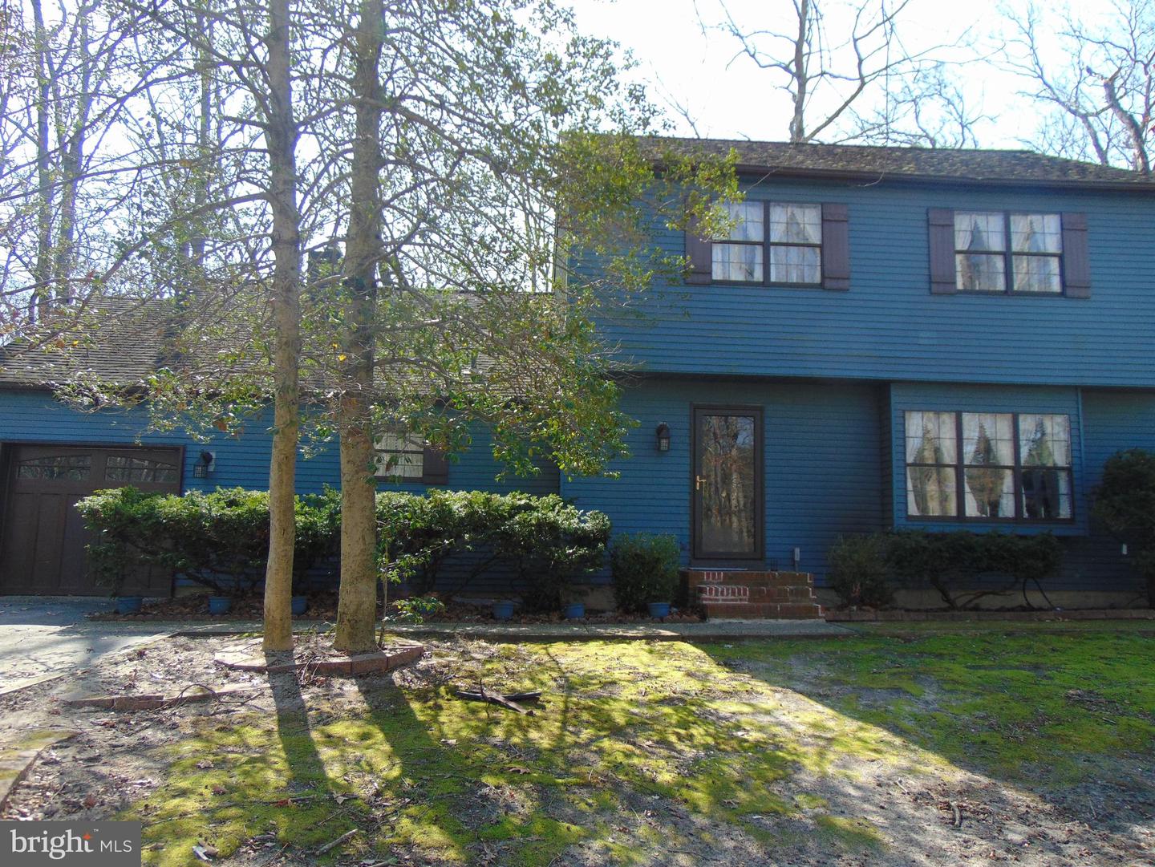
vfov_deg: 54.9
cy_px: 434
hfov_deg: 69.4
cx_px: 578
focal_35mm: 25
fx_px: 834
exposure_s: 1/320
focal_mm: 4.5
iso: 80
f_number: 3
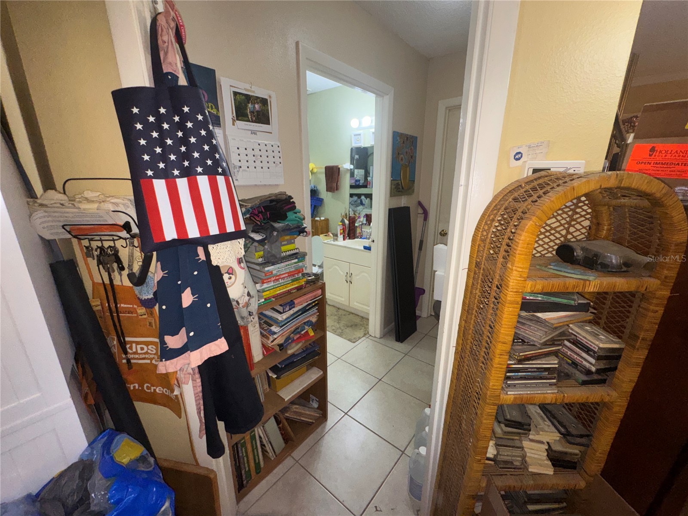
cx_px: 344
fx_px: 278
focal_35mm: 14
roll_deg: -0.1
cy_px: 258
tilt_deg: -16.0
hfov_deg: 102.1
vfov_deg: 85.7
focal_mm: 2.22
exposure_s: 1/76
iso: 80
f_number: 2.2
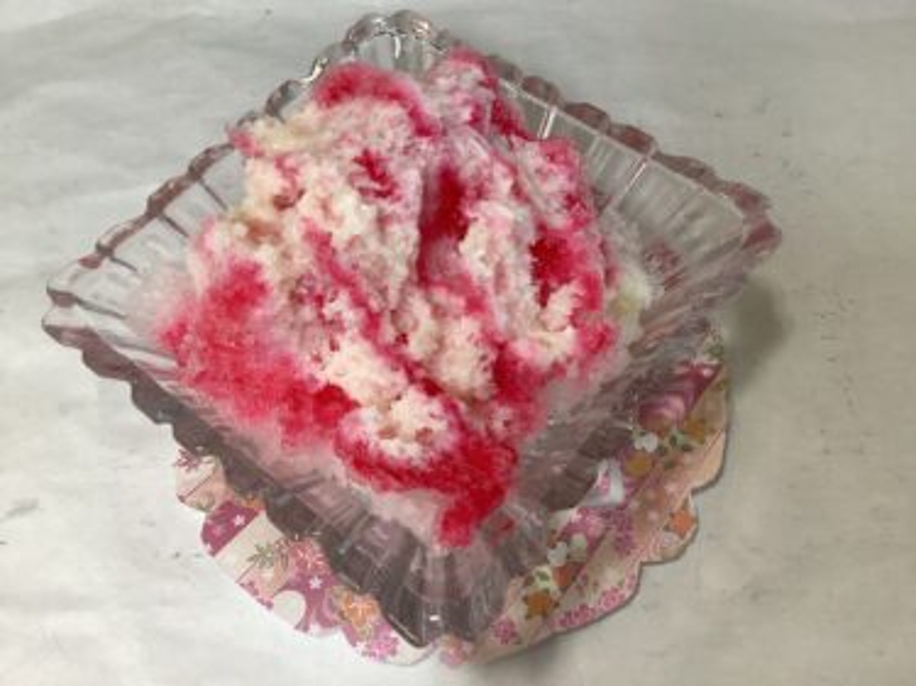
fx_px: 820
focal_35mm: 31
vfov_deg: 45.4
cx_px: 458
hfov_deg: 58.4
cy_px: 343
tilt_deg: -63.3
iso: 125
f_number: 2.4
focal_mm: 3.3
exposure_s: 1/60
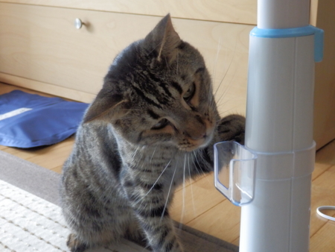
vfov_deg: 29.7
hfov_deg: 38.9
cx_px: 168
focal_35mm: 49
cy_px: 126
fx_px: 474
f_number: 4
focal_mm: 8.9
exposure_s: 1/80
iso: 800
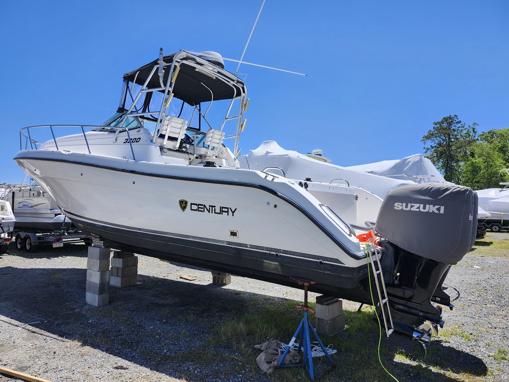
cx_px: 254
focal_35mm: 23
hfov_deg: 73.9
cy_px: 191
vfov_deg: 58.9
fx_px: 338
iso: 25
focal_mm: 5.54
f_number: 1.8
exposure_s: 1/1457
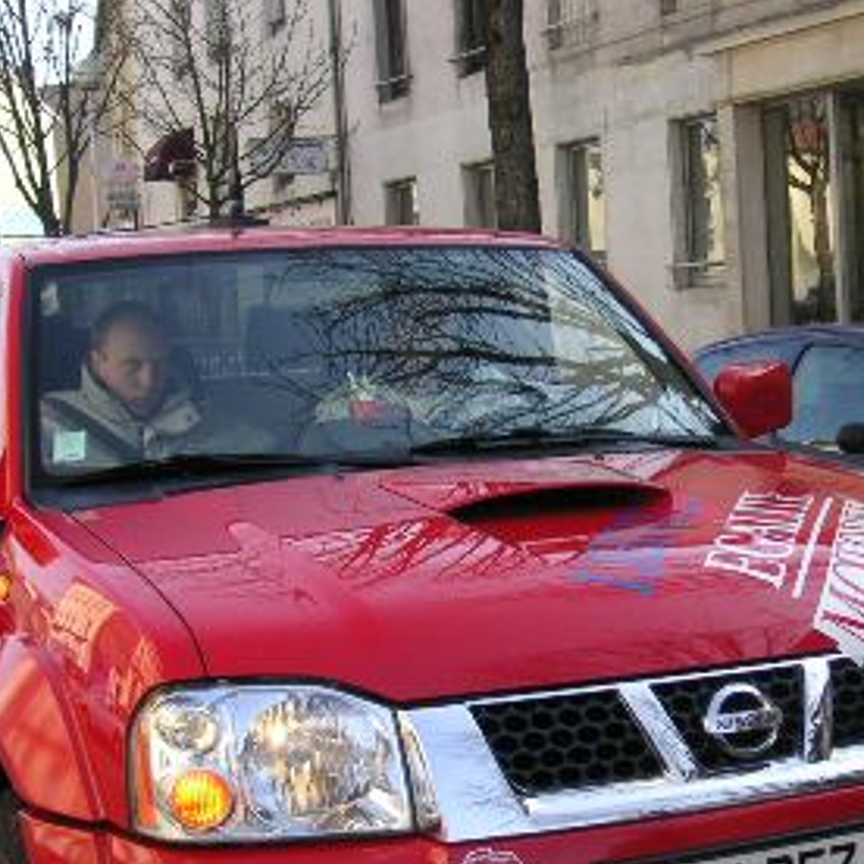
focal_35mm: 71
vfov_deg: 24.2
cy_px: 554
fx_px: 2005
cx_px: 626
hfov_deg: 24.1
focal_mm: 6.1
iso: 50
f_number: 2.8
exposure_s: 1/350
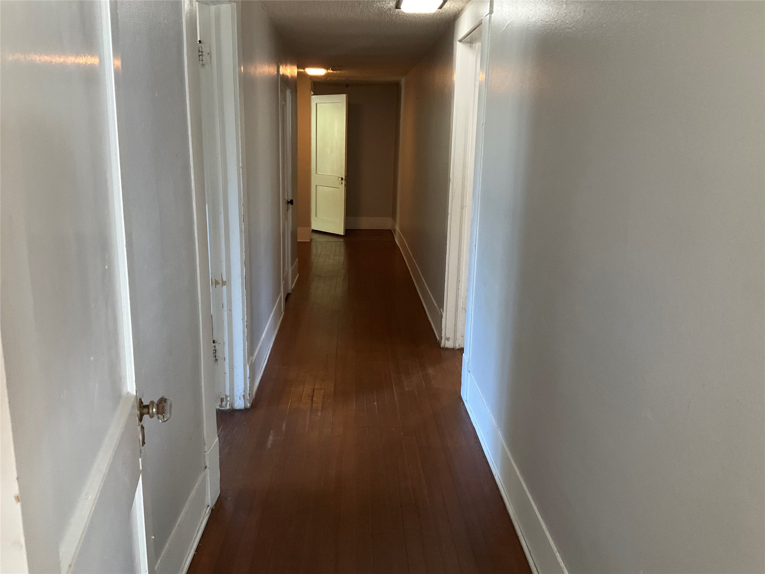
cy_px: 287
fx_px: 641
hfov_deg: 61.7
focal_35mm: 29
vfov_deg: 48.2
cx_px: 382
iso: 250
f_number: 1.8
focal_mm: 3
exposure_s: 1/60
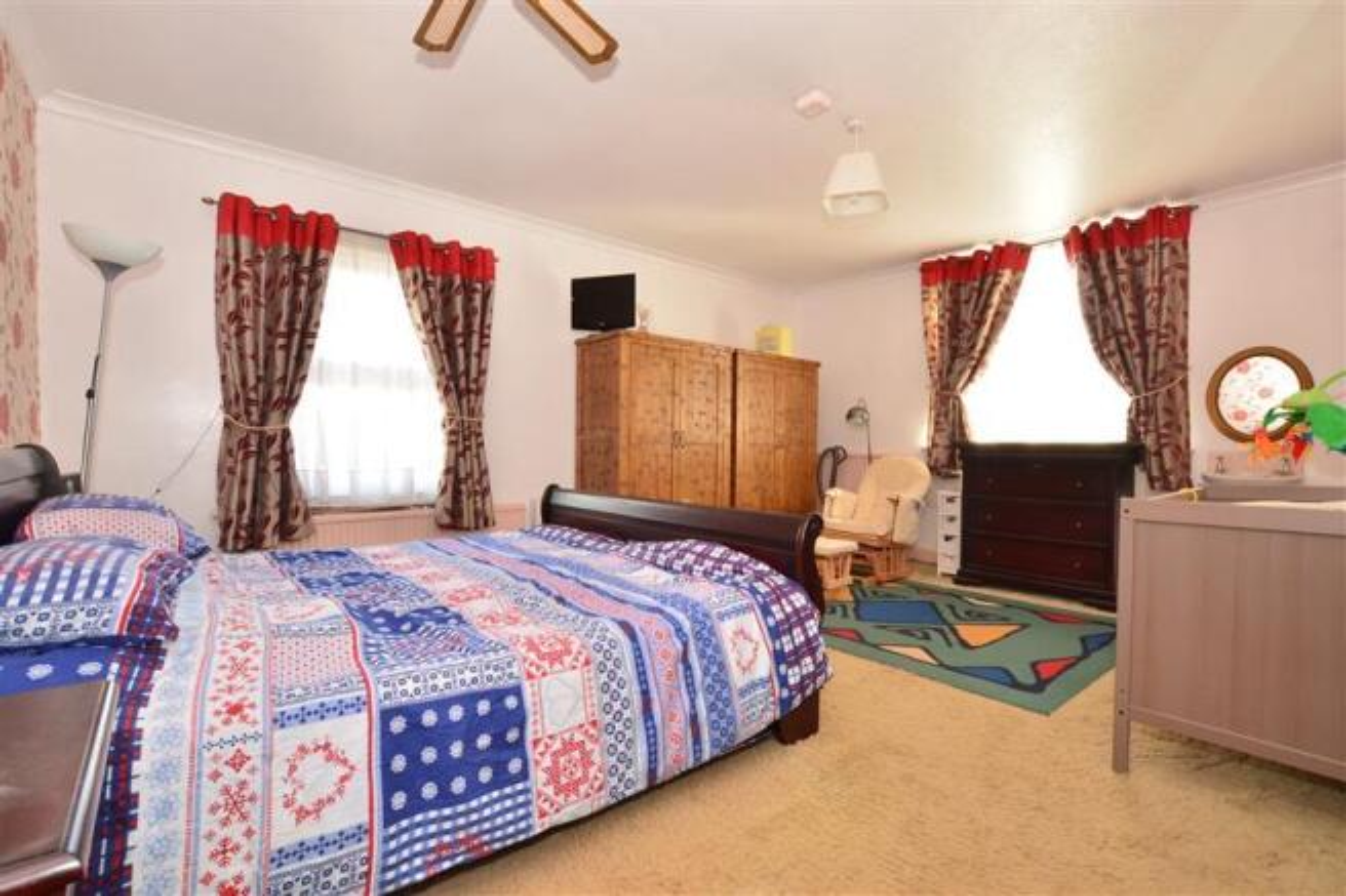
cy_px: 448
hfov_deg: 100.4
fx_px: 561
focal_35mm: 15
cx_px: 673
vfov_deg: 77.3
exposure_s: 1/15
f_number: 10
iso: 640
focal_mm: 10
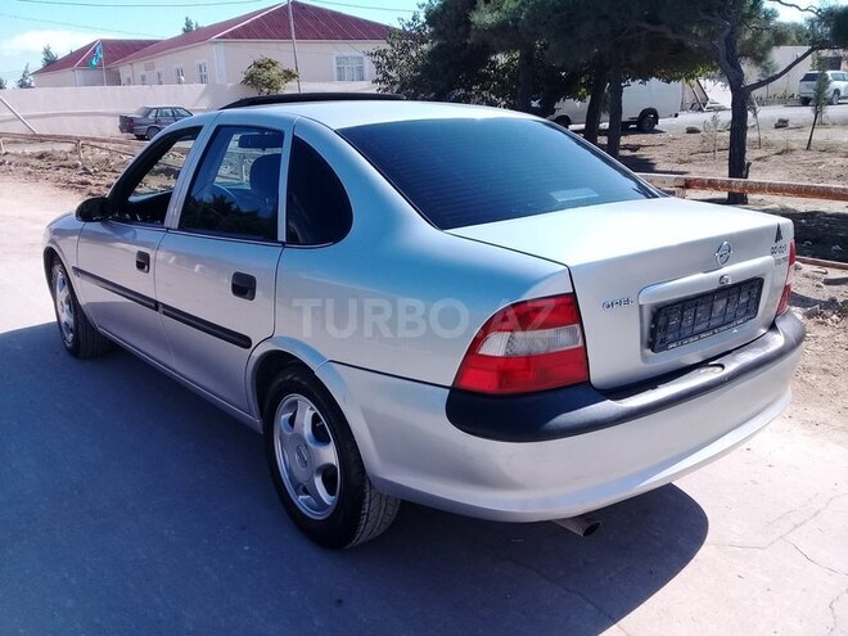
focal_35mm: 31
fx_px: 759
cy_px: 318
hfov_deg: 58.4
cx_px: 424
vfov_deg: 45.4
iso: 64
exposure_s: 1/928
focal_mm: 3.3
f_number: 2.2
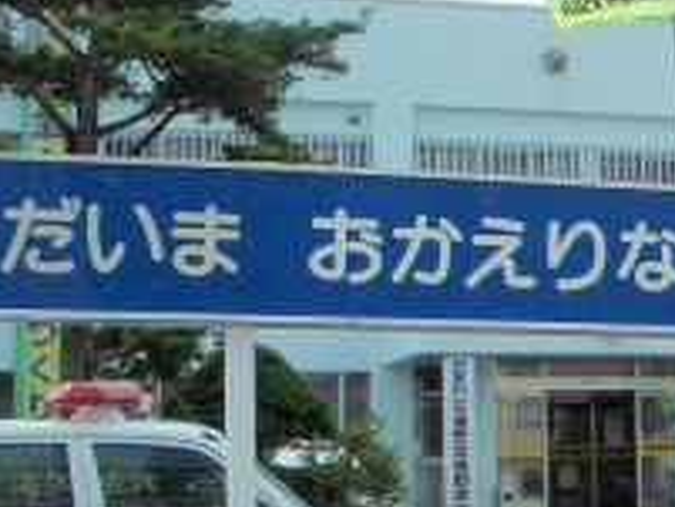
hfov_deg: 21.5
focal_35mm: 89
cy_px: 295
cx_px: 608
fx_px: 1737
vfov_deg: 16.6
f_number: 4.3
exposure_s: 1/500
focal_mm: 5.8
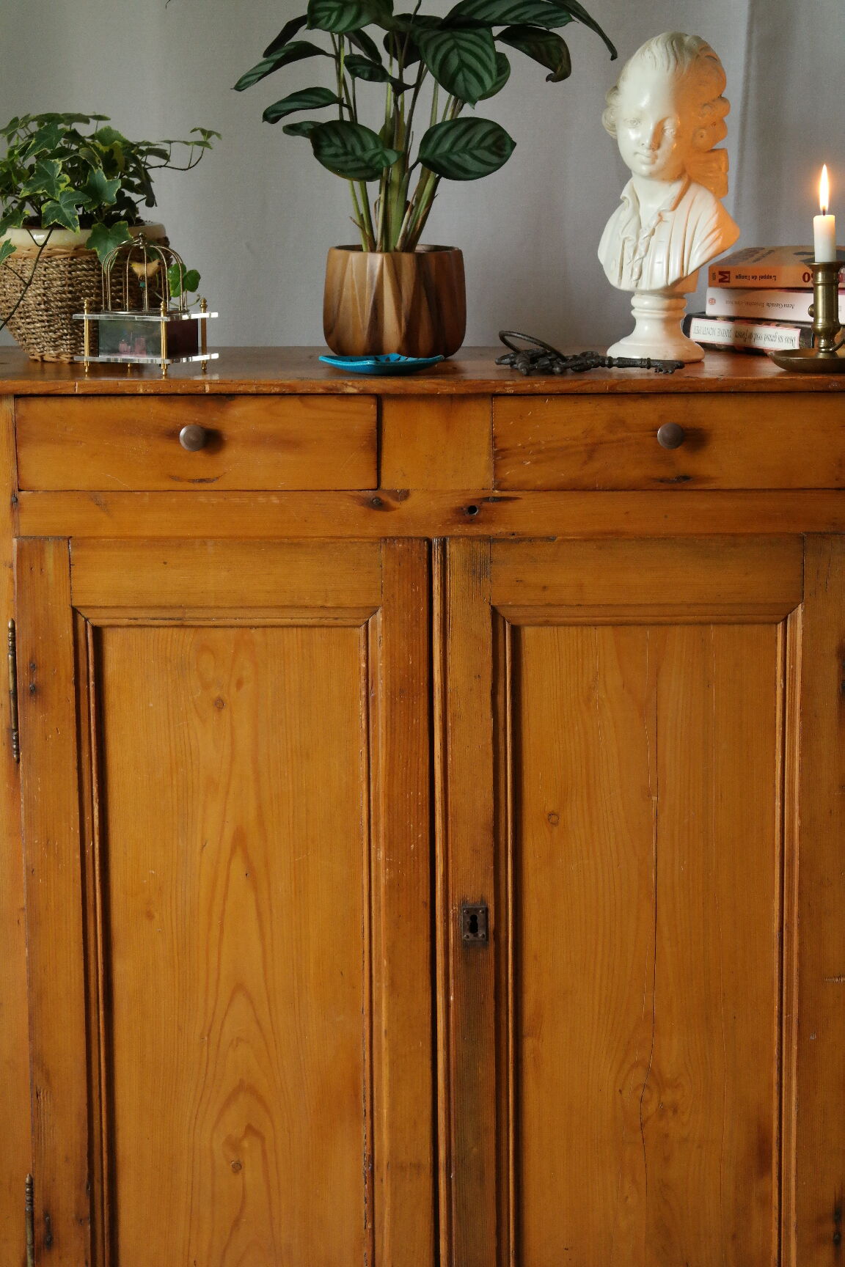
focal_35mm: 77
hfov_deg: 17.7
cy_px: 634
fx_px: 2711
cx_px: 422
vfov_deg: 26.3
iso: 1600
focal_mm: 50
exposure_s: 1/30
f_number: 6.3
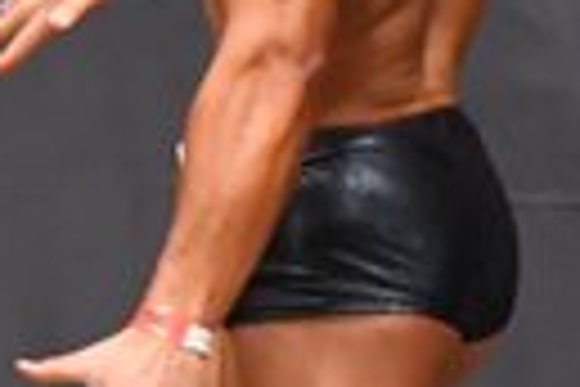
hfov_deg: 1.6
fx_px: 21039
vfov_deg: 1.1
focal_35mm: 1306
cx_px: 461
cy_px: 234
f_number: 5.6
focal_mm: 145
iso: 8000
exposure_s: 1/400
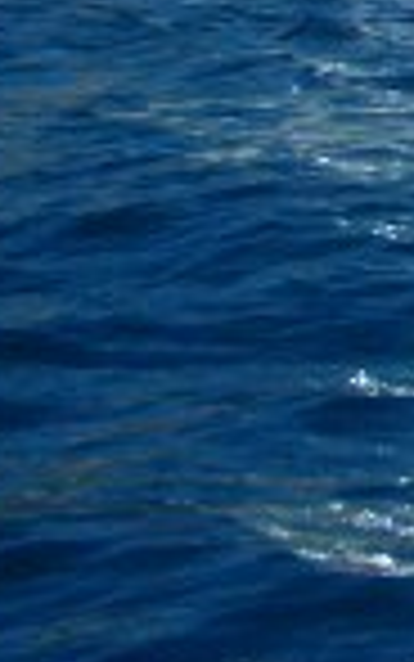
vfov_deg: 10.8
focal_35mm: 189
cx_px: 1084
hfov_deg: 6.5
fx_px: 3409
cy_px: -252
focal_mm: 6.8
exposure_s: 1/1000
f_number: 4.6
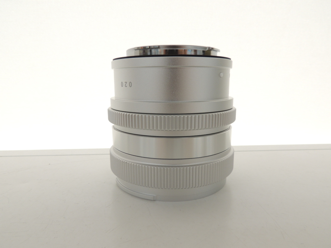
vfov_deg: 56.8
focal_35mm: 24
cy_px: 124
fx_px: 229
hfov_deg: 71.6
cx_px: 166
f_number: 4.7
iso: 140
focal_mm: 4.3
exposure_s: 1/30
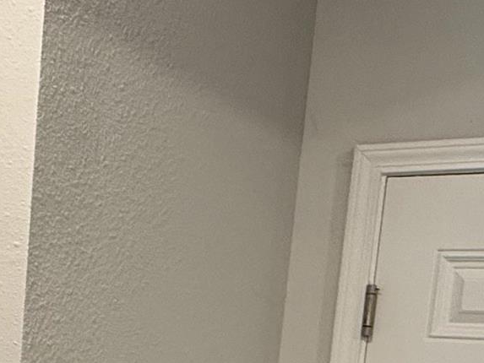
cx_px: -8
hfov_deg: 24.7
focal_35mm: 75
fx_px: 1049
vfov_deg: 17.7
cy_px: 534
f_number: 2.2
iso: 200
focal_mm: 2.22
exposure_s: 1/60
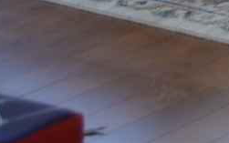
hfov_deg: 9.2
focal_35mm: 178
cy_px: -340
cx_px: 706
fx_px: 1111
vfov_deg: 6.5
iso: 110
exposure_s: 1/125
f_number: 3.5
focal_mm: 18
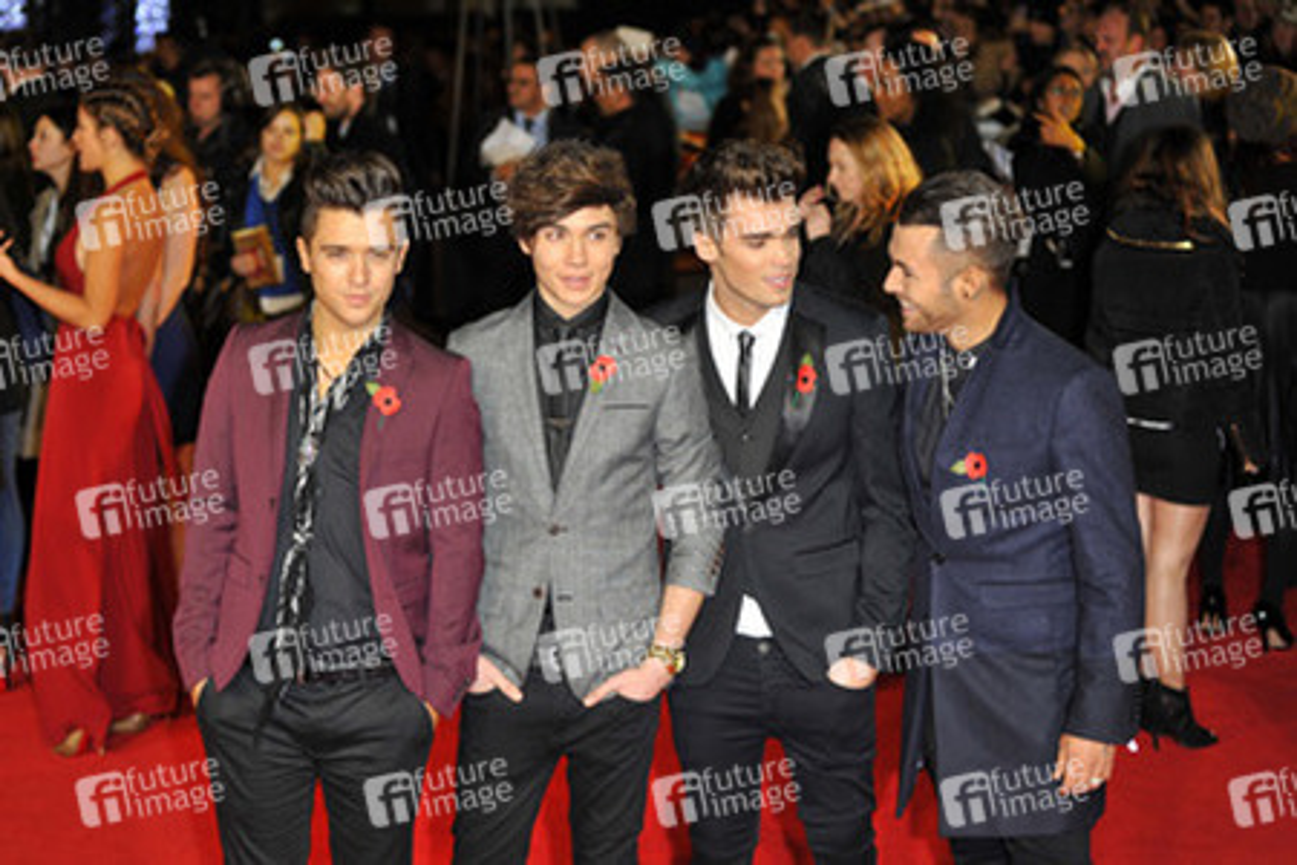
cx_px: 648
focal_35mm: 80
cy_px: 432
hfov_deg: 25.4
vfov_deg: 17.1
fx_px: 2882
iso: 1000
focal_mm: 80
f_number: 4
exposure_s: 1/250
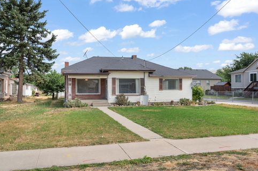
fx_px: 222
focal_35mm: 31
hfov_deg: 60.3
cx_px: 125
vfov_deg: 42.3
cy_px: 84
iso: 800
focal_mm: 30
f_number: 8
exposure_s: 1/640
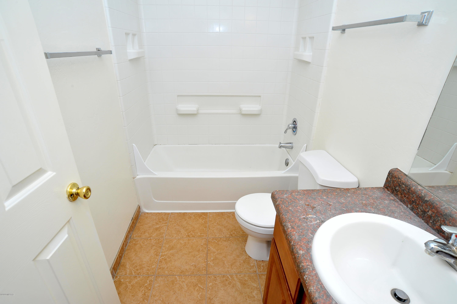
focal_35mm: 18
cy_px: 152
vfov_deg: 67.3
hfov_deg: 90.0
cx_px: 228
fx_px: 228
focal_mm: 18
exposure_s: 1/40
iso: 640
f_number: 11
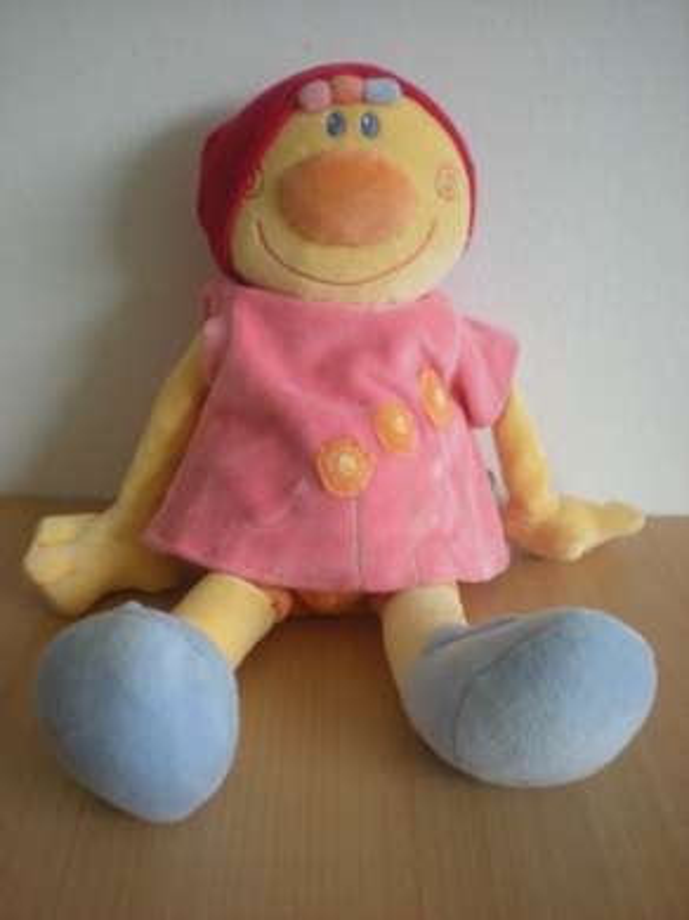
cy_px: 460
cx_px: 344
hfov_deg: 37.7
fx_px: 1010
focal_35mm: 38
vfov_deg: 49.0
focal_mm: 6.3
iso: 200
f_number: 3.1
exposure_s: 1/46.2
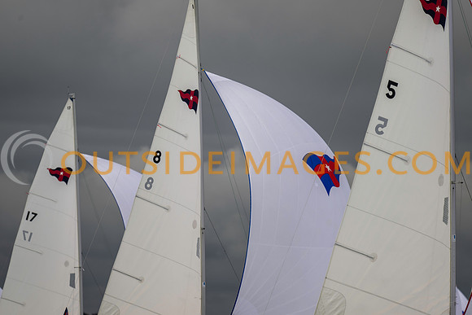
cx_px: 236
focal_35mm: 300
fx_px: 3934
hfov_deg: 6.9
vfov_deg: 4.6
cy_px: 158
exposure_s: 1/800
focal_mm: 300
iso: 50
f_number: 4
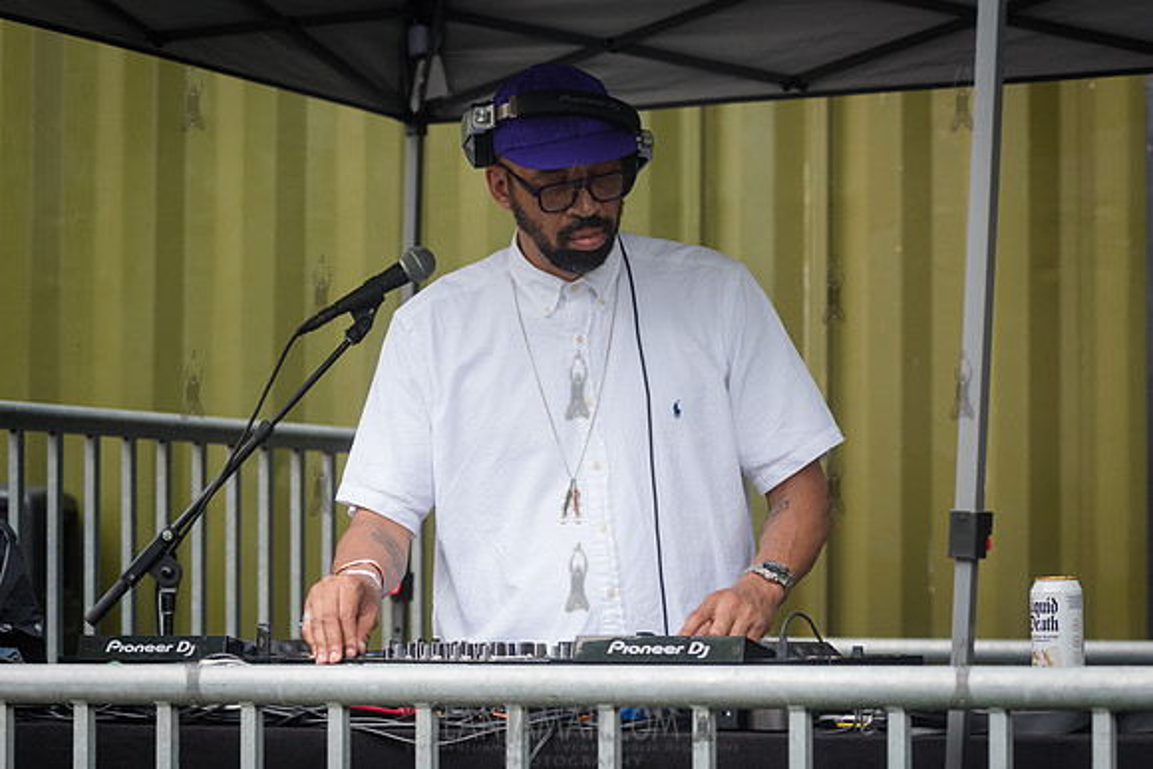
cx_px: 576
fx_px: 4151
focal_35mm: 130
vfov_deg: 10.6
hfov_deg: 15.8
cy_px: 411
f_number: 5
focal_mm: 120
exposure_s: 1/400
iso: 1000
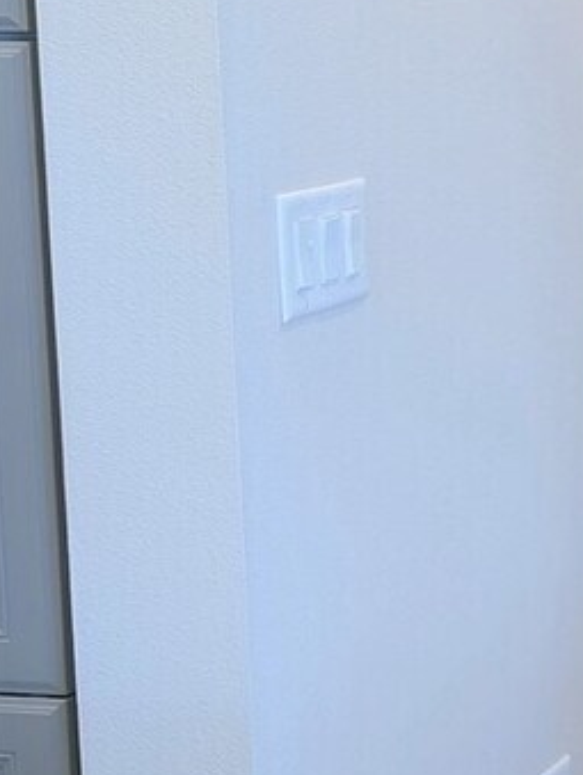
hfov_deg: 12.5
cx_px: 1228
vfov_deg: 19.1
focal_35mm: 102
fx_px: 2286
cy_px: 184
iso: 29
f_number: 1.68
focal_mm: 6.9
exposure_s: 1/24
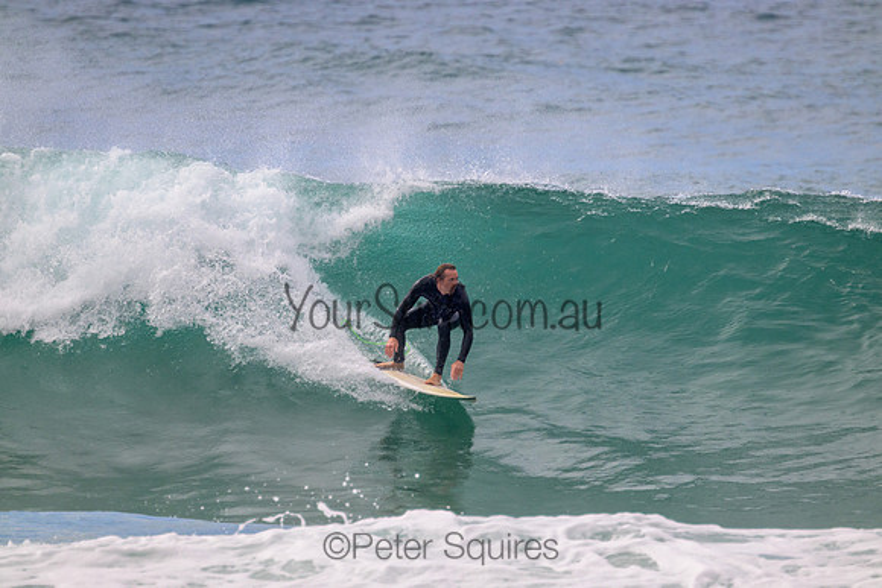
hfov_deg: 2.6
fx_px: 19604
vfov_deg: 1.7
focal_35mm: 800
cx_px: 441
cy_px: 294
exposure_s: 1/2000
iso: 1100
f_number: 11
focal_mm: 800
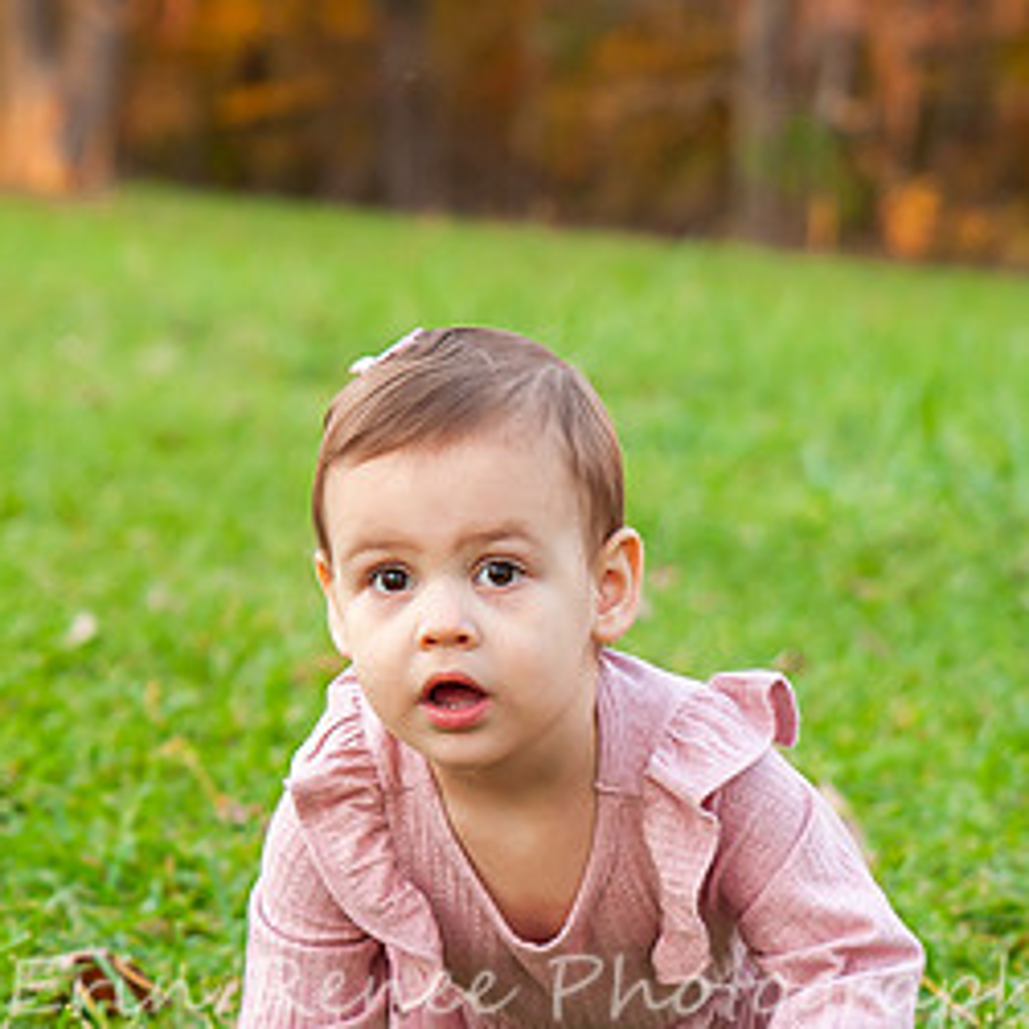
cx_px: 456
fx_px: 5583
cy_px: 847
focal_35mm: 166
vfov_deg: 10.5
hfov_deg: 10.5
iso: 640
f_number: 4.5
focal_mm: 70
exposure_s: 1/200
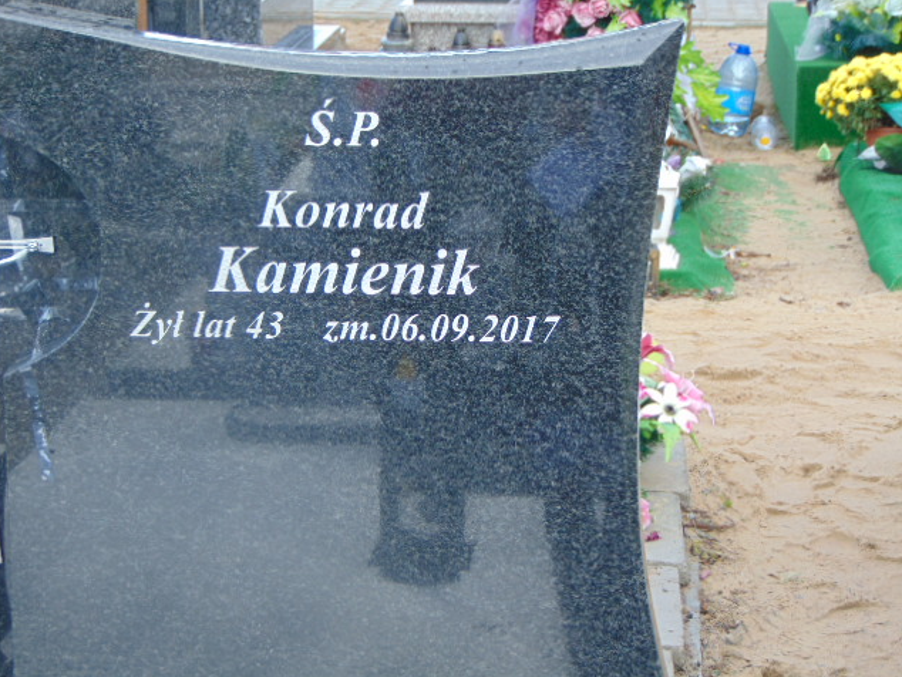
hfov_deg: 18.0
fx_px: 2841
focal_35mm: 109
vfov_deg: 13.6
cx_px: 448
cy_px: 337
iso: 80
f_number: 3.9
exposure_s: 1/100
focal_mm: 19.4
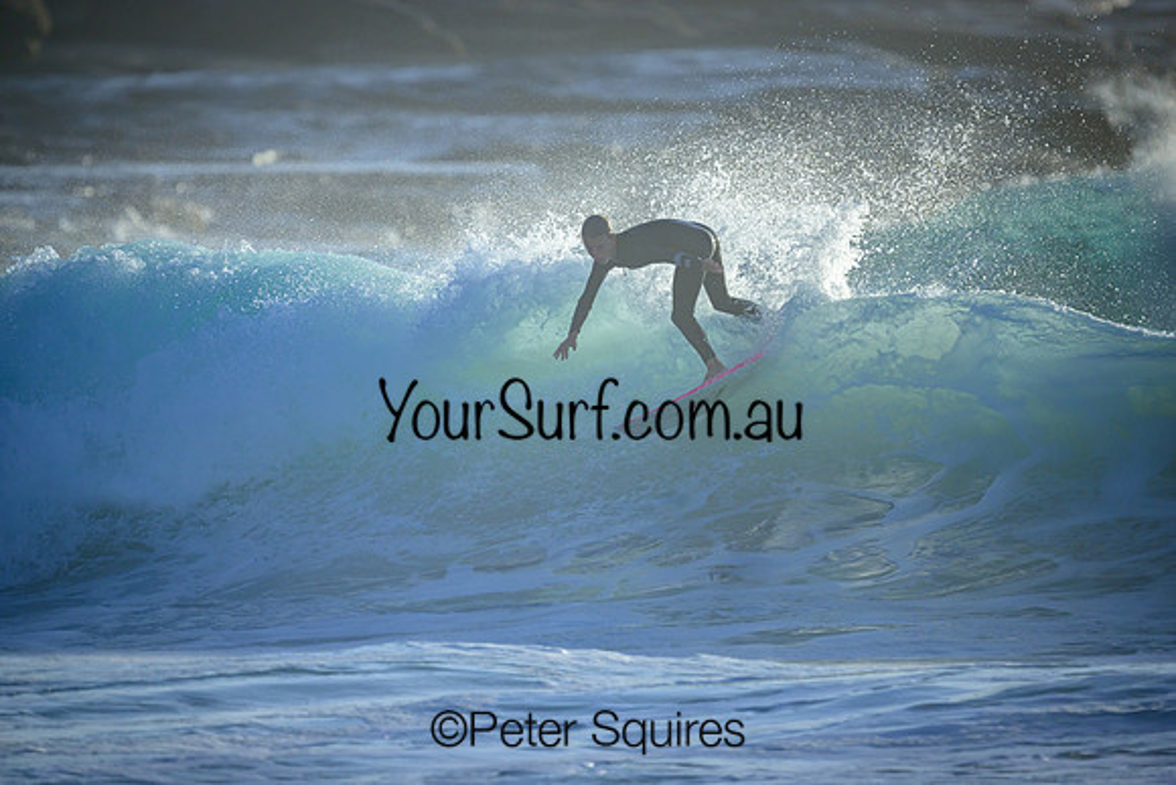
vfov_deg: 1.7
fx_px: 26138
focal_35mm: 800
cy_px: 392
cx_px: 588
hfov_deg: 2.6
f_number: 6.3
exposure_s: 1/2500
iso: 360
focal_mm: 800
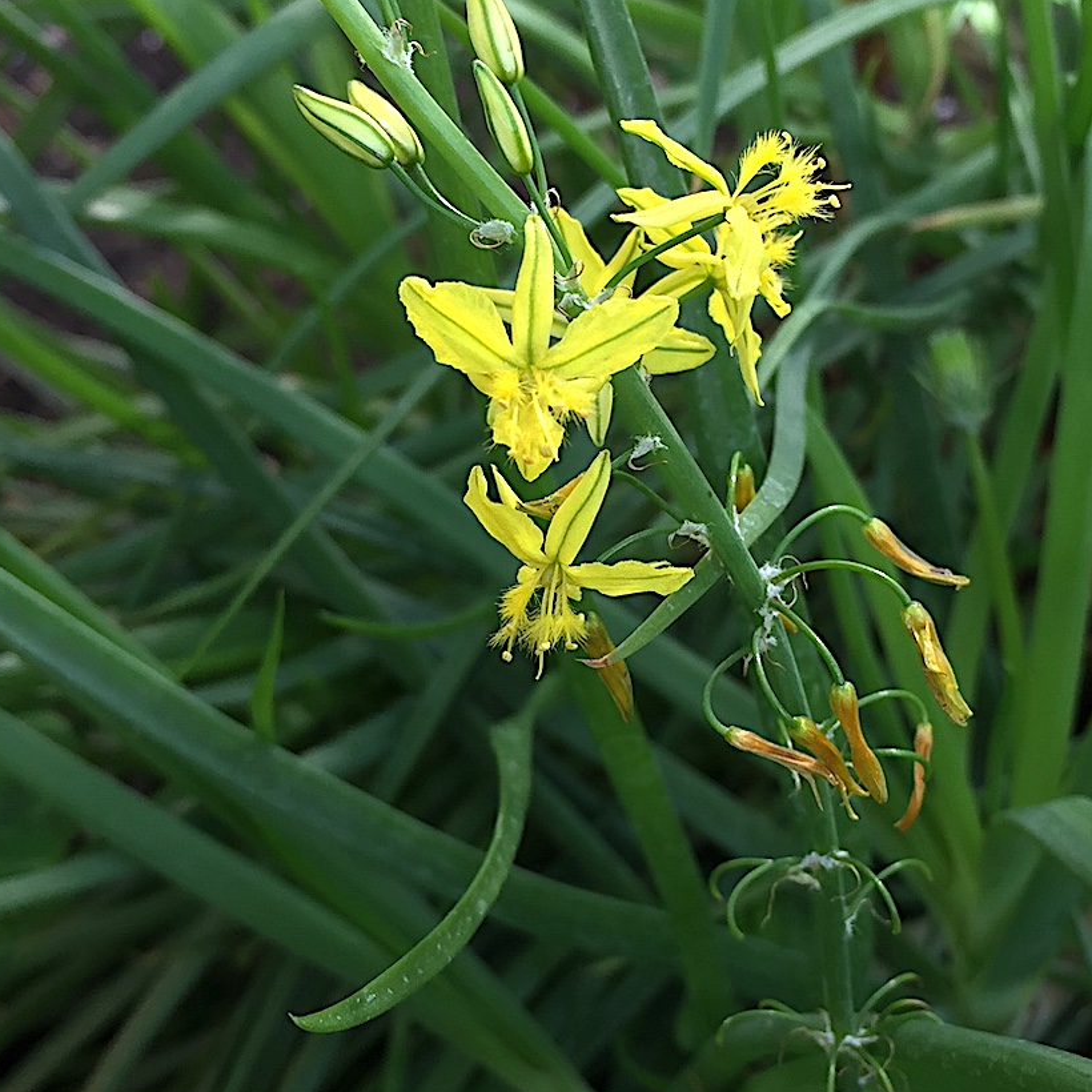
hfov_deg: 34.0
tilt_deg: -50.1
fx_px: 1785
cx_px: 614
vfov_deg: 34.0
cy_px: 530
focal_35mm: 50
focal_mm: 4.15
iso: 32
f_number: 2.2
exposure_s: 1/100
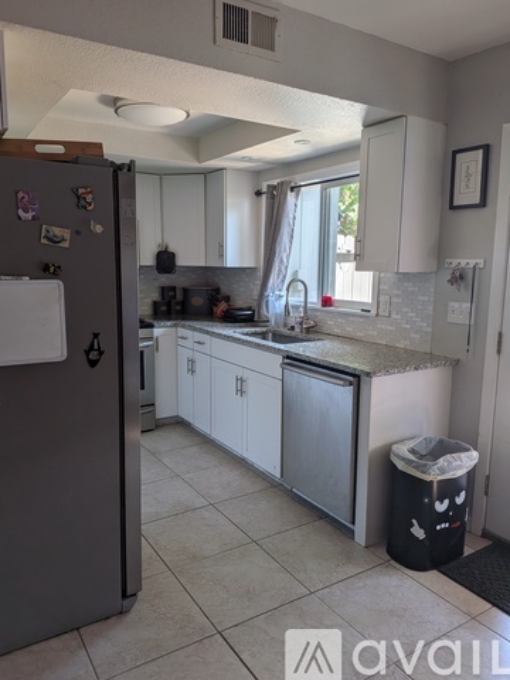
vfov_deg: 69.4
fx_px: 491
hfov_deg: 54.9
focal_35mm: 25
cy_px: 332
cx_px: 249
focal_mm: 4.53
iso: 31
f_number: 1.7
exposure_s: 1/150
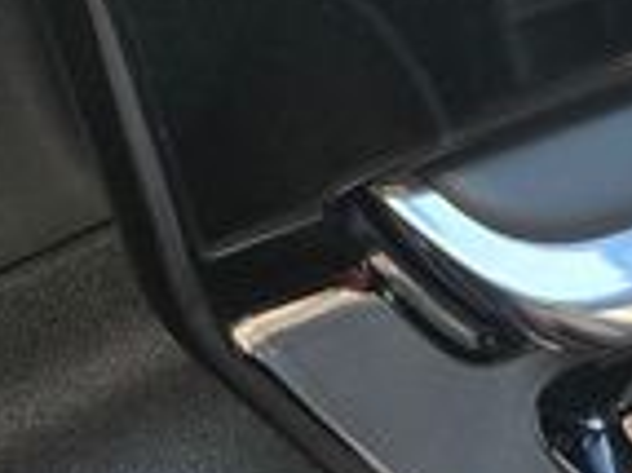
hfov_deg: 16.4
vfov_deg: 13.2
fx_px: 1879
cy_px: -314
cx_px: 1100
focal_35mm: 103
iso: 160
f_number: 1.8
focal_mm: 5.4
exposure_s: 1/120
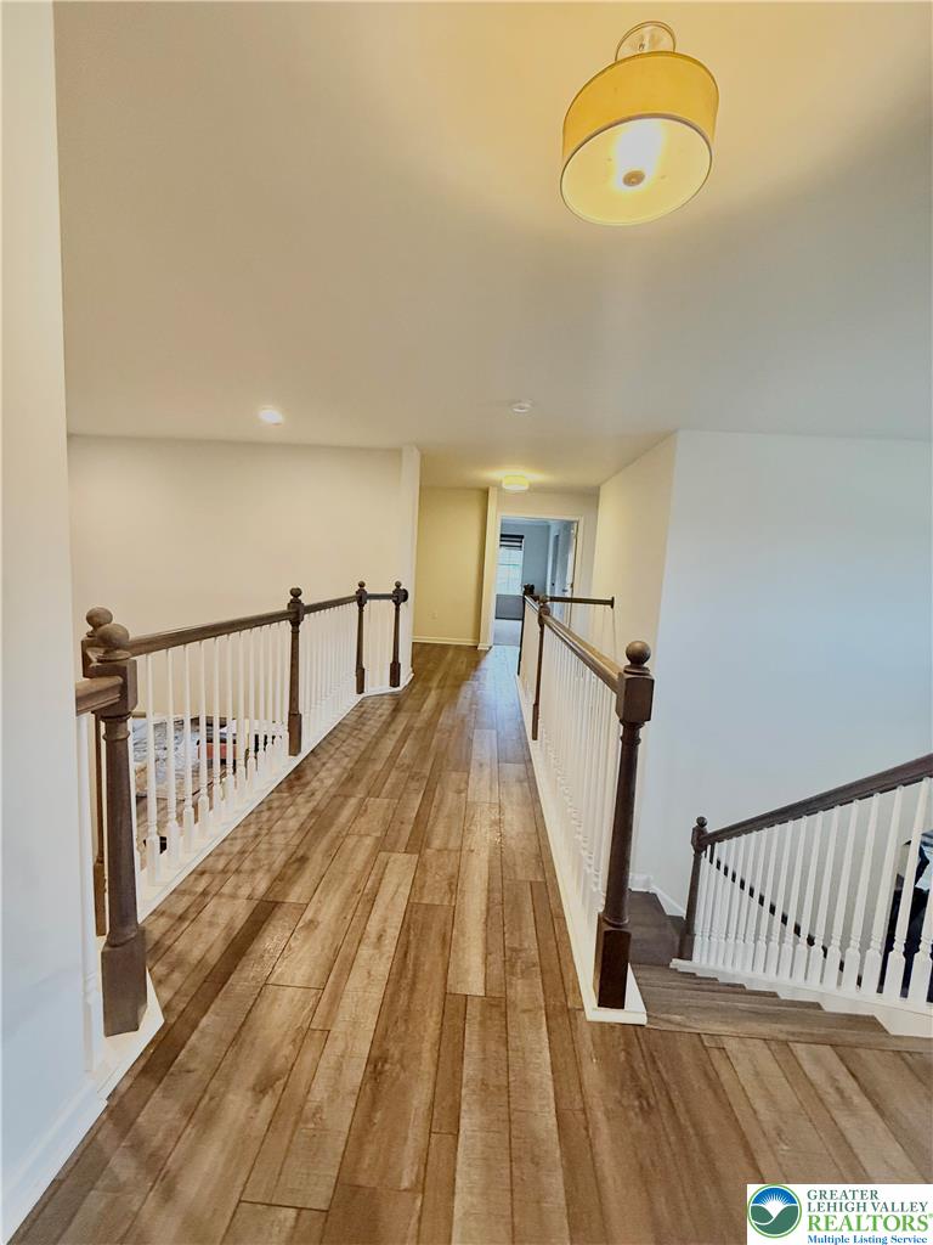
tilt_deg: -6.2
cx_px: 466
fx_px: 503
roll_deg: -3.8
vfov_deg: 102.1
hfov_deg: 85.7
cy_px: 622
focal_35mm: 14
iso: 500
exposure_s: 1/60
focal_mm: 2.22
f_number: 2.2
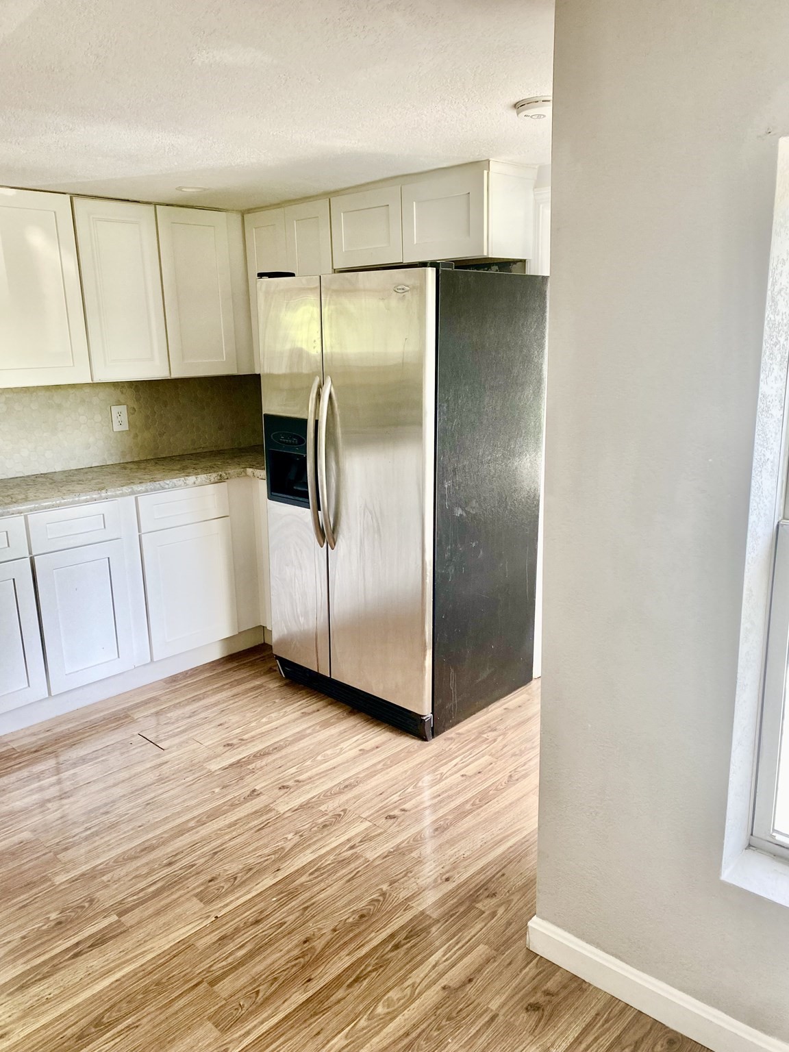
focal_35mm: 26
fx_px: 790
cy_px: 526
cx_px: 394
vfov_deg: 67.3
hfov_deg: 53.1
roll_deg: +1.3
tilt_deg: -12.5
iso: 125
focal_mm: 4.25
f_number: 1.8
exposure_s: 1/121
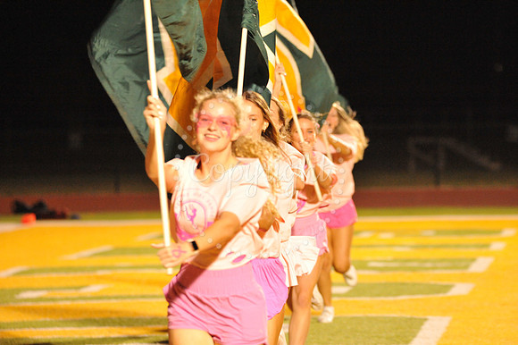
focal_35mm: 250
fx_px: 3595
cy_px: 172
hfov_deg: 8.2
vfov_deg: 5.5
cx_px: 259
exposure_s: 1/160
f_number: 6.3
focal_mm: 250
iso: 6400
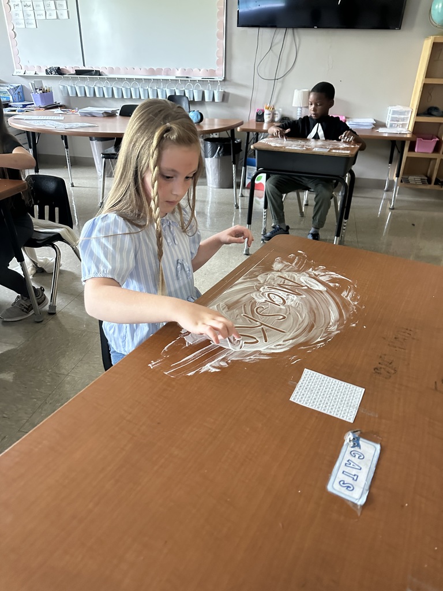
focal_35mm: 24
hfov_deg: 56.8
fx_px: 410
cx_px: 222
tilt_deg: -28.7
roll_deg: -2.5
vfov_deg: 71.6
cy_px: 296
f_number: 1.78
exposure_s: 1/40
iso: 800
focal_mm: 6.86
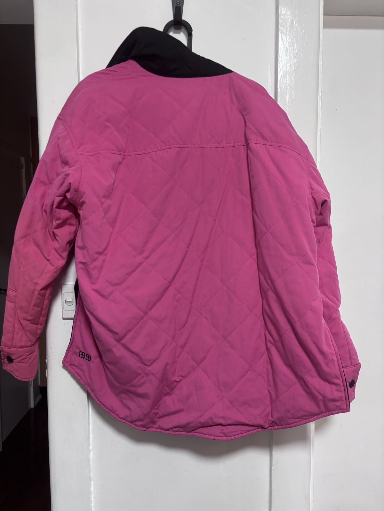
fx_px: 385
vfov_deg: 67.3
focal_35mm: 26
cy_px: 256
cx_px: 192
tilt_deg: -3.8
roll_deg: +0.5
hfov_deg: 53.1
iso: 200
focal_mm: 5.96
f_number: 1.6
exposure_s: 1/50
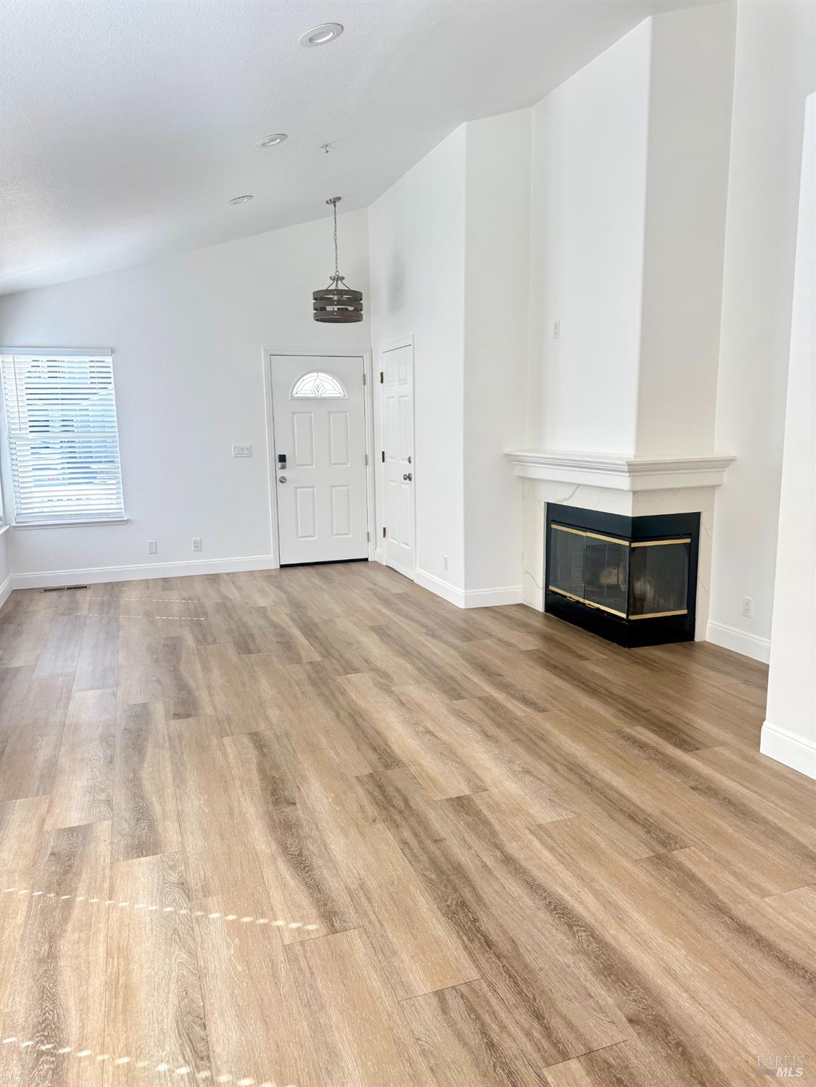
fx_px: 754
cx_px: 408
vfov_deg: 71.6
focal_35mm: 24
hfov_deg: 56.8
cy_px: 544
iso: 125
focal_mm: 6.76
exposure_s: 1/234
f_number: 1.78
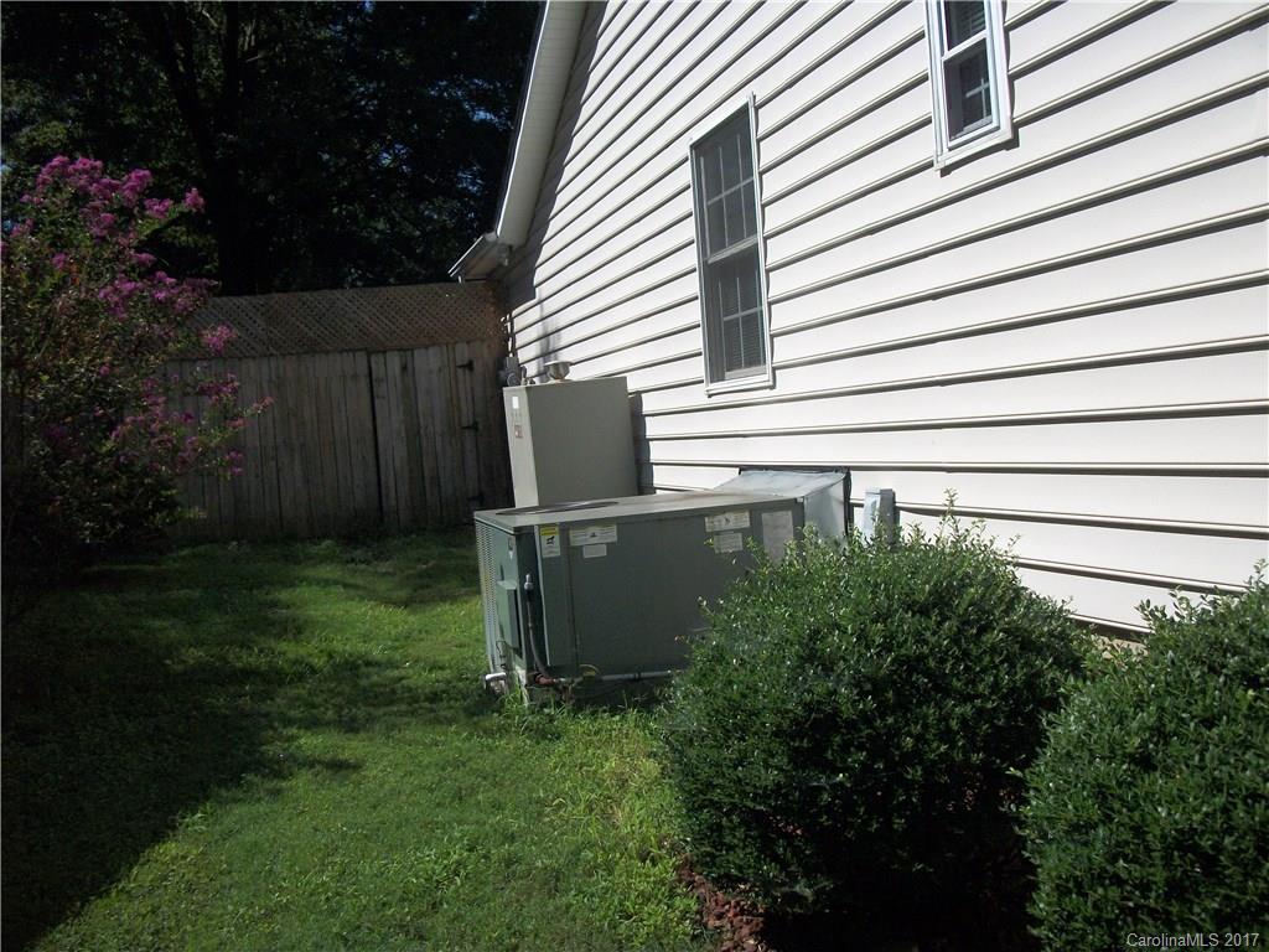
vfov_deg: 44.2
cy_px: 476
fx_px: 1173
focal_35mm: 32
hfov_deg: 56.8
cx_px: 634
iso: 200
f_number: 8.8
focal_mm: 5.7
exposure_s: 1/640
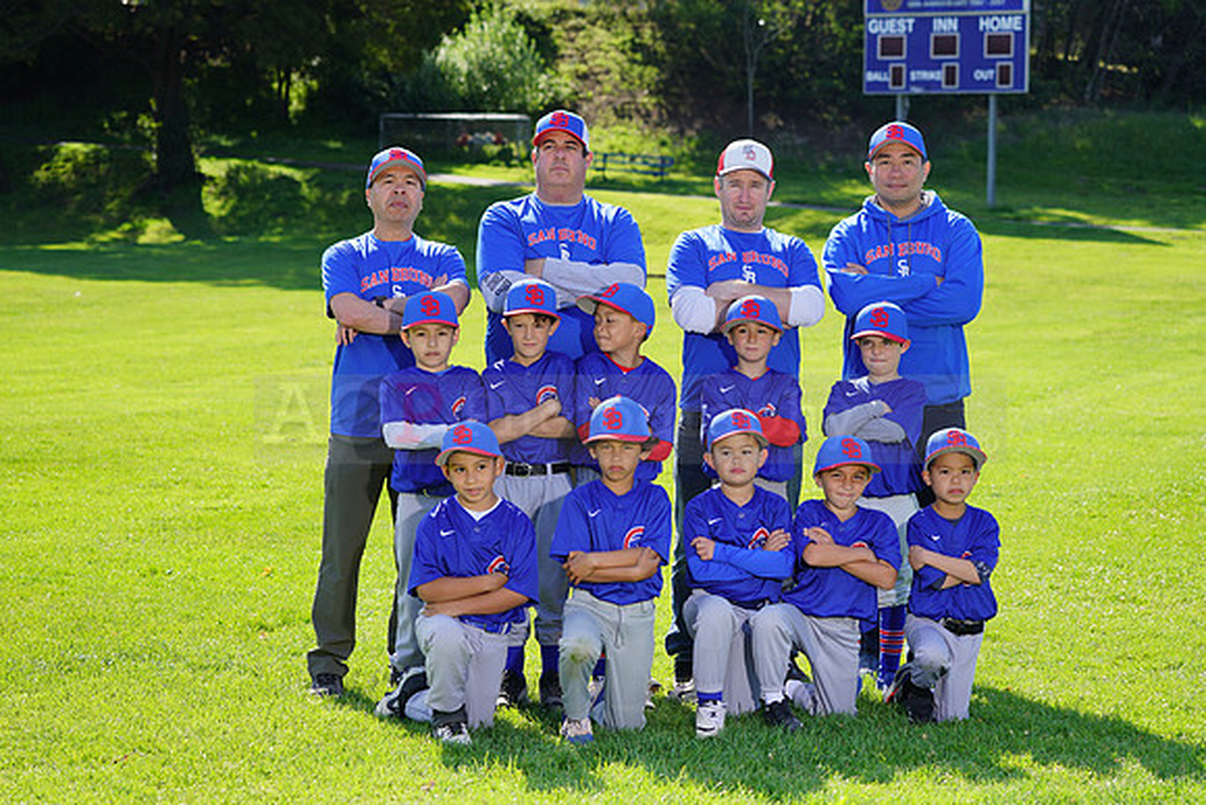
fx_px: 3351
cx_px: 603
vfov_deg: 13.7
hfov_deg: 20.4
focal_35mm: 100
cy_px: 402
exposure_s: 1/250
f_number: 6.3
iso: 100
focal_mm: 100
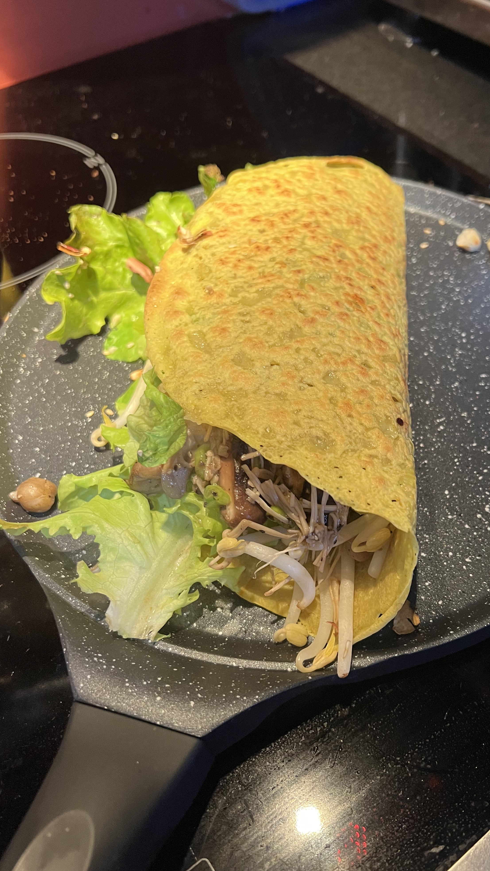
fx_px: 670
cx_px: 321
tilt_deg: -51.5
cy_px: 428
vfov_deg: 66.1
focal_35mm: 29
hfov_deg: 39.8
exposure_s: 1/50
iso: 200
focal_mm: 5.7
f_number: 1.5
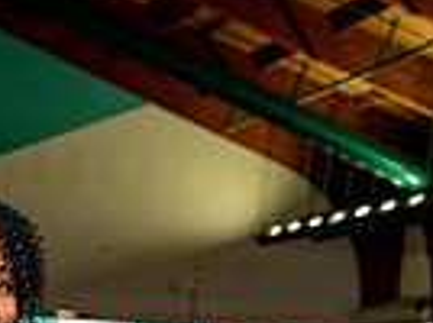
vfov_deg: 8.3
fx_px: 2098
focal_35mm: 168
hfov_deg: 11.6
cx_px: -45
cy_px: 704
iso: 640
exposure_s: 1/250
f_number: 6.3
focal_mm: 52
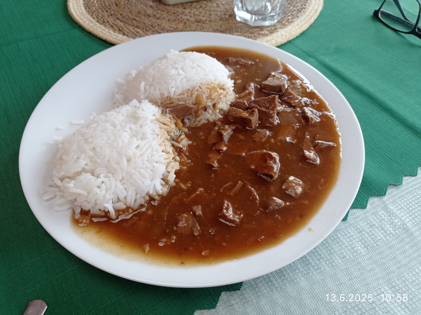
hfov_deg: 63.5
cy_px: 158
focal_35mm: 28
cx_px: 210
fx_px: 340
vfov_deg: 49.7
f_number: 1.79
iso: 102
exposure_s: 1/248
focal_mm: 4.7
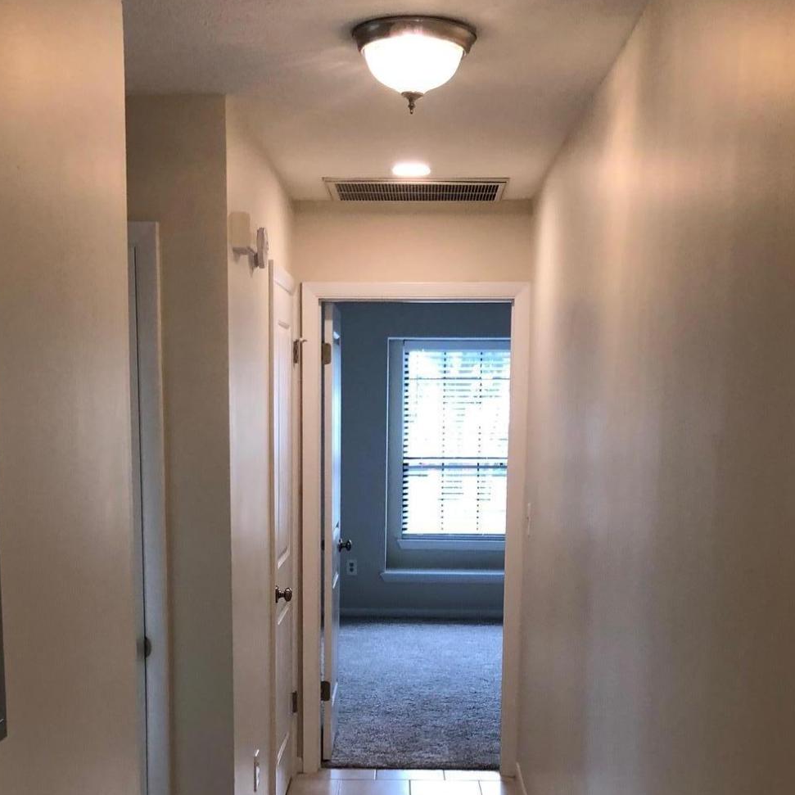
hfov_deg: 33.4
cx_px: 382
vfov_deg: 32.7
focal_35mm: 51
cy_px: 600
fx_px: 1325
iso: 32
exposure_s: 1/30
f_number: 1.8
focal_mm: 3.99
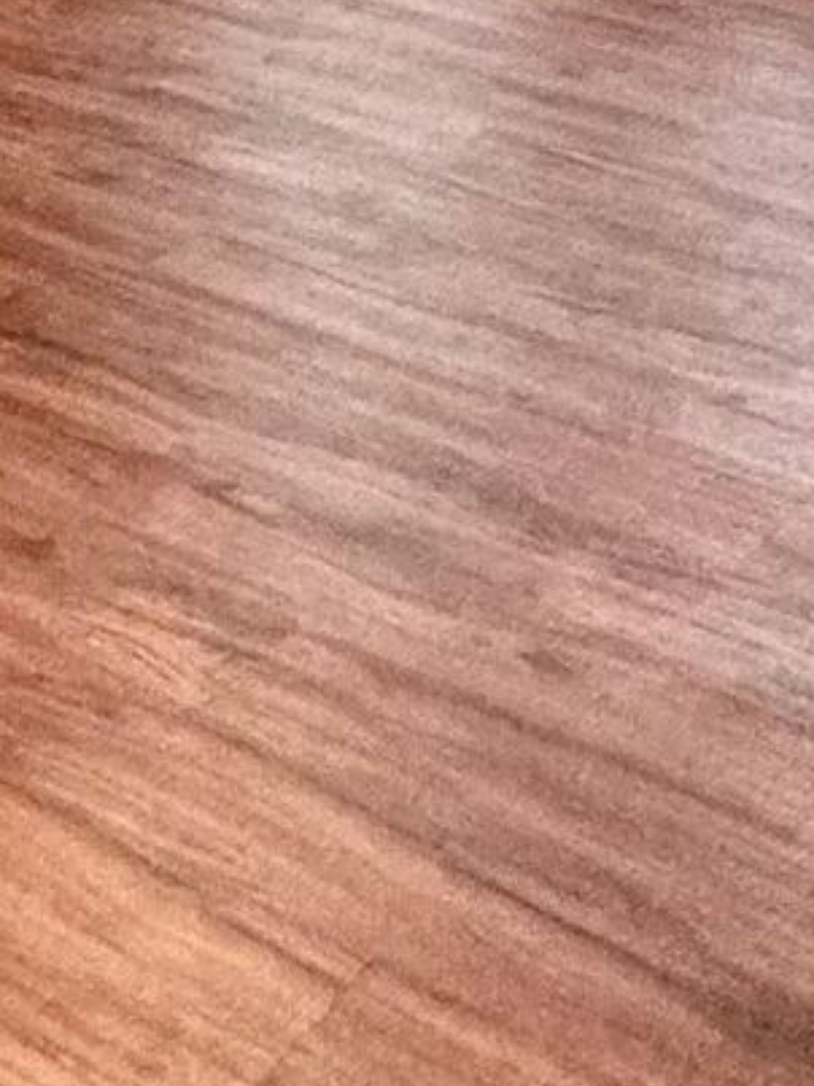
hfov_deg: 18.0
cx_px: 0
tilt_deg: -1.8
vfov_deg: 19.0
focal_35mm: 80
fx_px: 2510
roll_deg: +2.0
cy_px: -835
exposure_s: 1/60
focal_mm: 2.22
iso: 250
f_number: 2.2
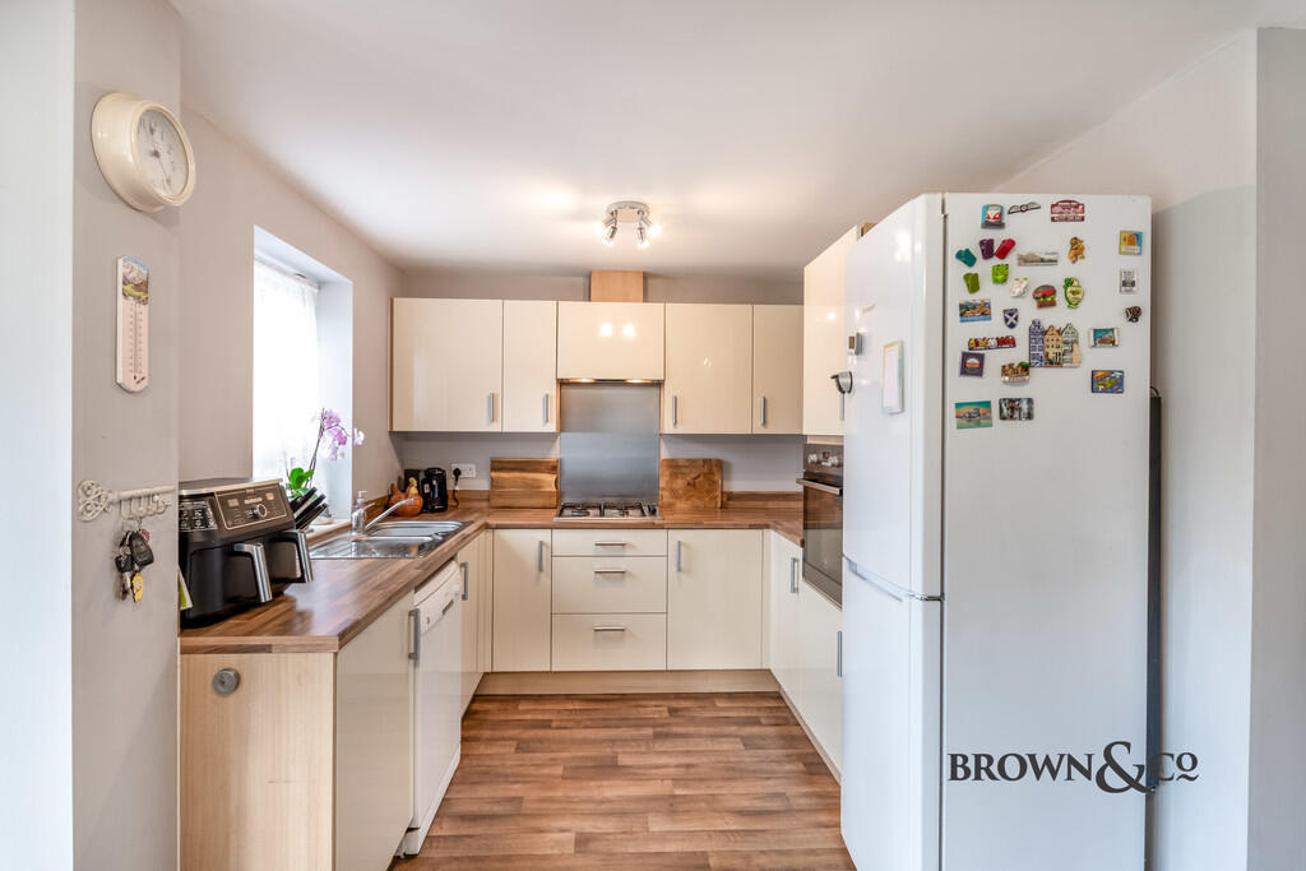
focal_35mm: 18
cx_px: 653
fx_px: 653
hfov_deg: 90.0
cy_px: 436
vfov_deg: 67.4
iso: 100
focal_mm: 12
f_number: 8
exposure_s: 1/5
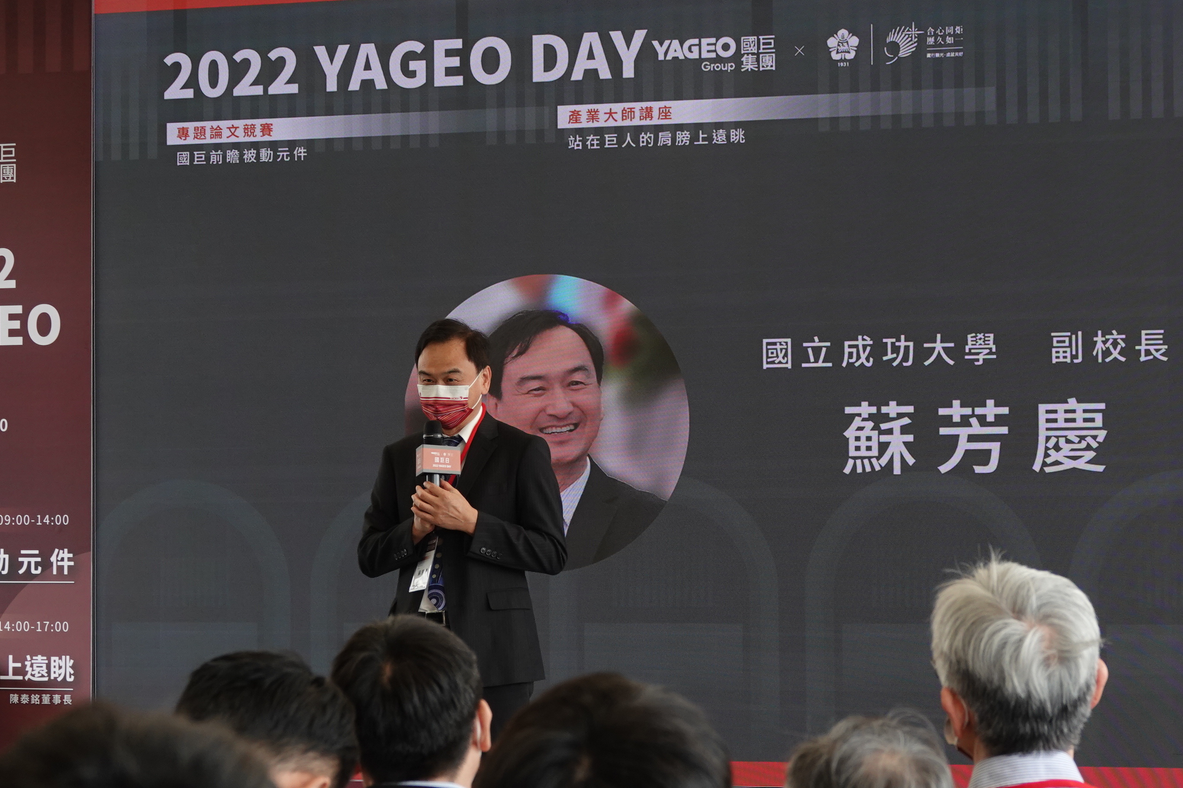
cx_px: 632
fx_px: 3680
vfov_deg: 12.2
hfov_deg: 18.3
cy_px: 342
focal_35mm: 112
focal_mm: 28.07
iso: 250
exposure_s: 1/80
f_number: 3.5
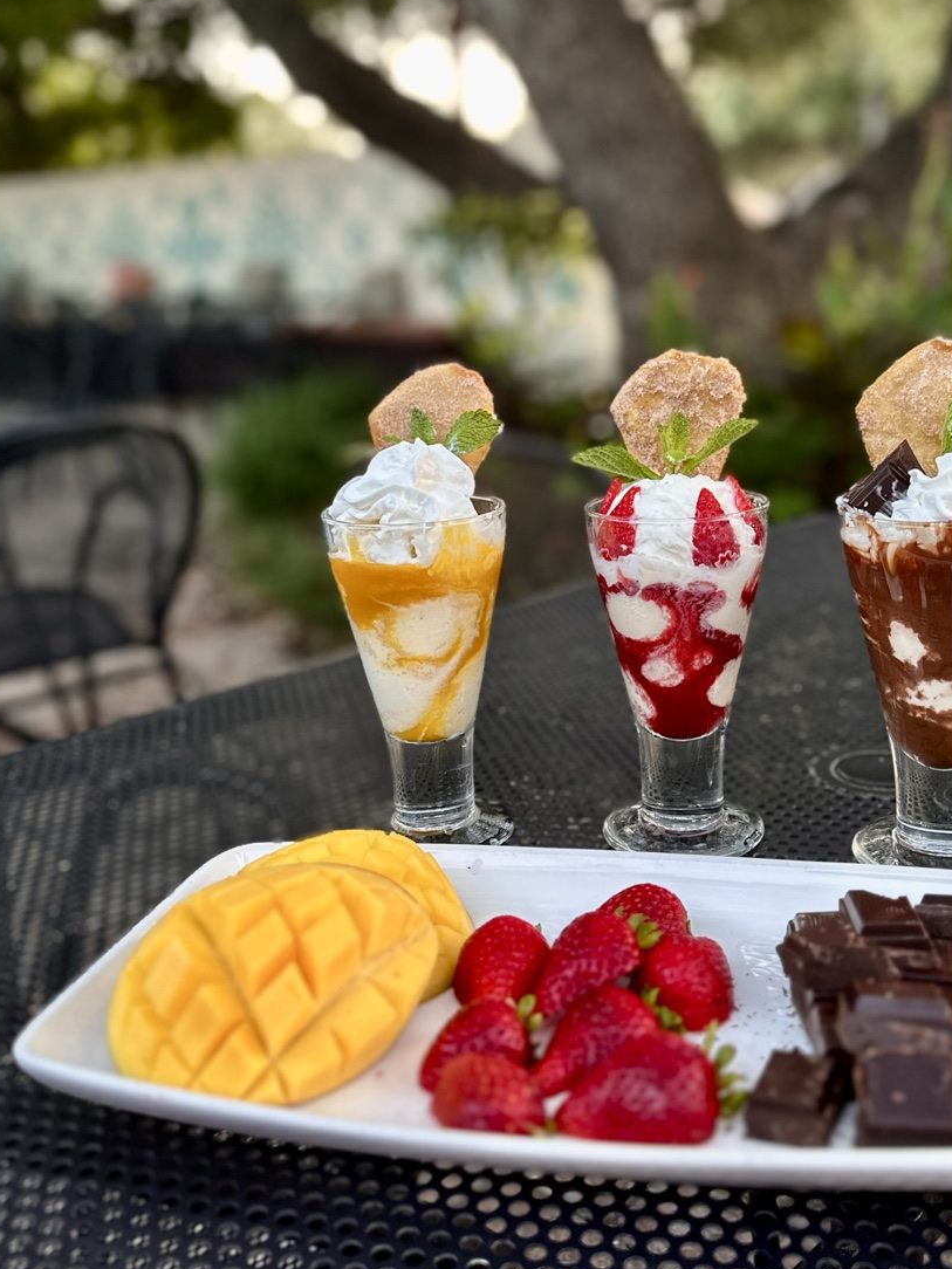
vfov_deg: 58.0
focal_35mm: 31
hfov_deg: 45.0
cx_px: 603
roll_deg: +0.4
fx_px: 1137
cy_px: 521
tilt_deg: -13.3
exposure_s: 1/60
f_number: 1.78
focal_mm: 6.86
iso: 125
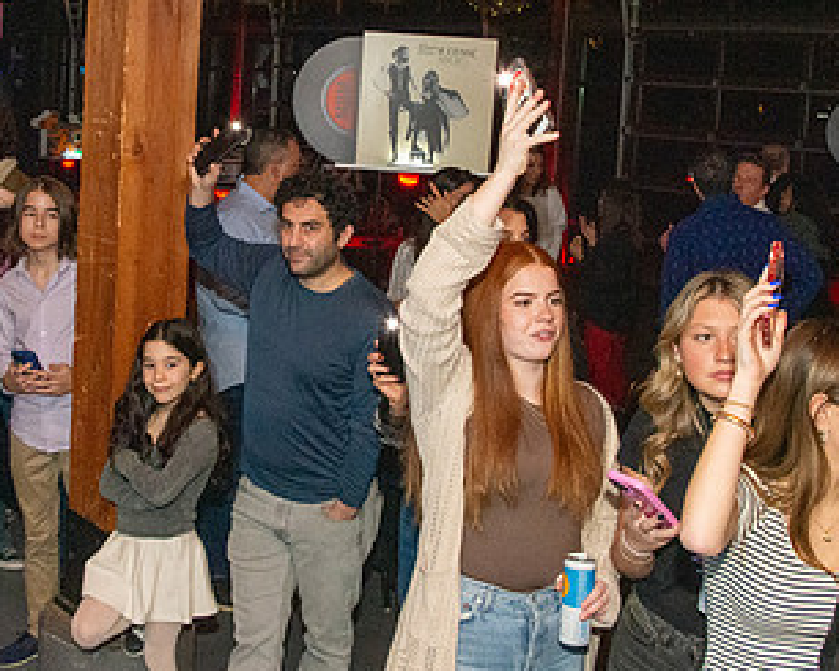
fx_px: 1192
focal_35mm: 48
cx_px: 304
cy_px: 199
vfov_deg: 31.1
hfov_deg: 38.5
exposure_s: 1/160
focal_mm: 18
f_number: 9
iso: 4000
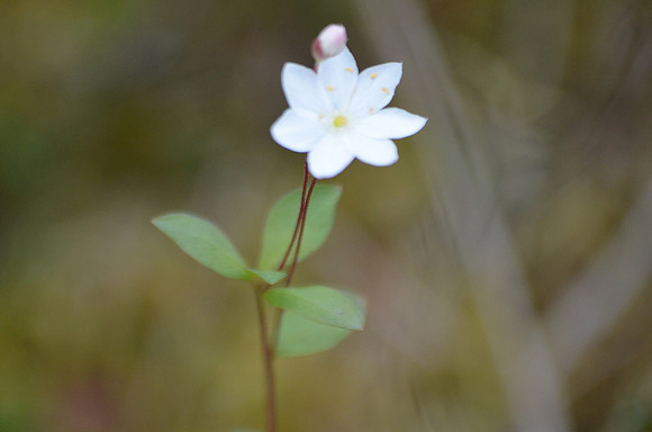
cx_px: 326
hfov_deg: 4.6
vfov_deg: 3.0
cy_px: 216
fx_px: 8132
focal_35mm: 450
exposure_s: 1/500
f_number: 5.6
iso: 1600
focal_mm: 300
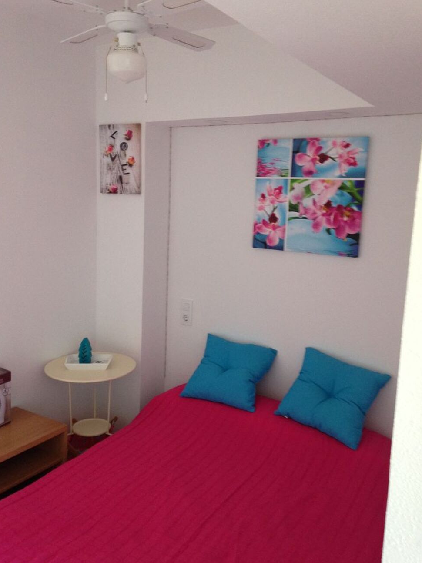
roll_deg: -2.1
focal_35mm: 34
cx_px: 206
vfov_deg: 54.0
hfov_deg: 41.8
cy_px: 276
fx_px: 553
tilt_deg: -7.1
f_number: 2.4
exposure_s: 1/20
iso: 160
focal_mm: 4.12
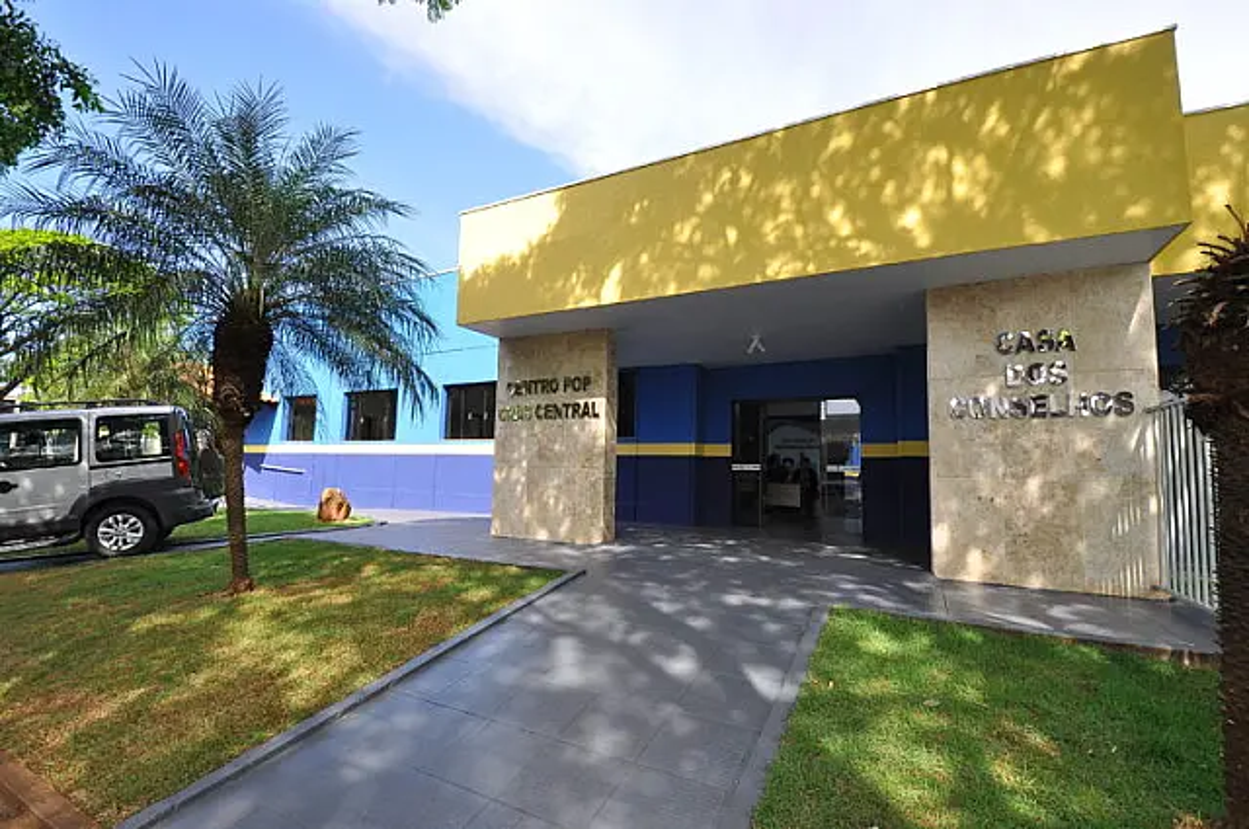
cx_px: 624
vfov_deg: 77.2
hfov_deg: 100.5
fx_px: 520
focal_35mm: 15
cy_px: 414
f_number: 11
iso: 400
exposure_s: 1/125
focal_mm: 10
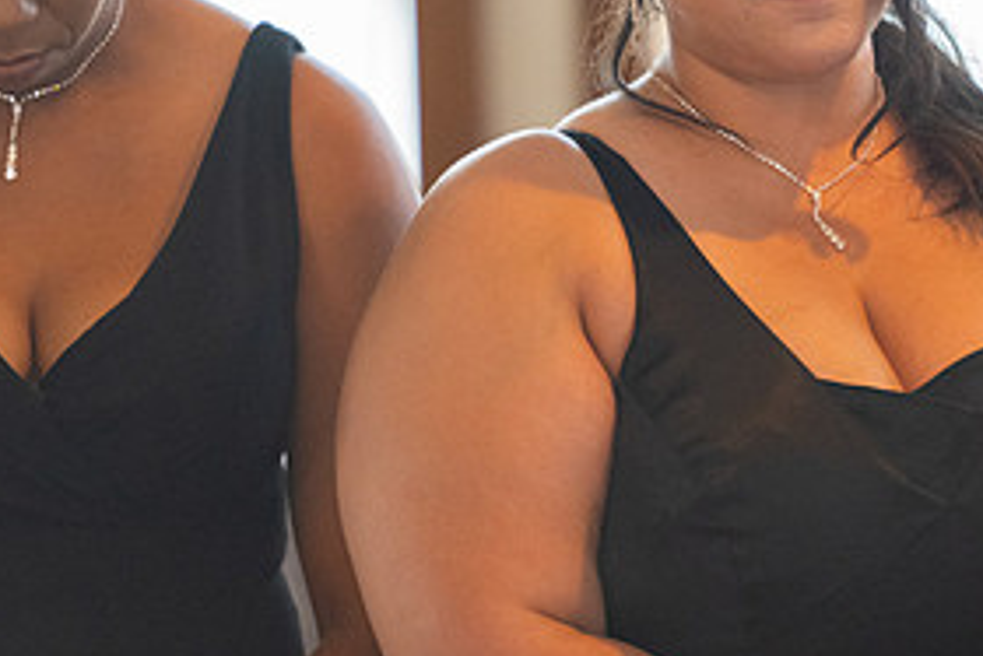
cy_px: 82
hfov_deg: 5.0
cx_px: 688
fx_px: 11310
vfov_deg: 3.3
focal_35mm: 414
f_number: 2.8
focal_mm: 200
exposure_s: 1/160
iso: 4000
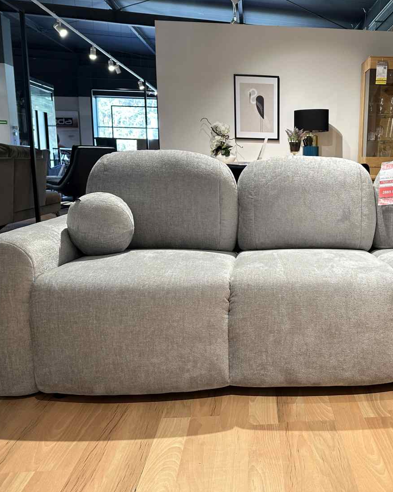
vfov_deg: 55.7
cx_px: 300
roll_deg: -0.7
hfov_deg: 44.1
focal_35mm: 32
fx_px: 465
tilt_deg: -9.7
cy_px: 242
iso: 125
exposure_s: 1/100
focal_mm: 6.86
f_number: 1.78
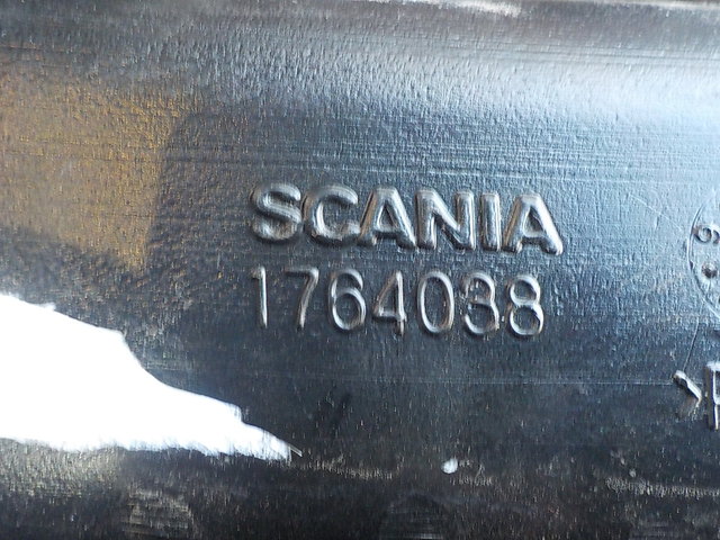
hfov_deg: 60.0
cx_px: 360
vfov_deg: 46.8
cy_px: 270
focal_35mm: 30
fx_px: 624
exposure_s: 1/20
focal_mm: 4.1
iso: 400
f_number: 3.3
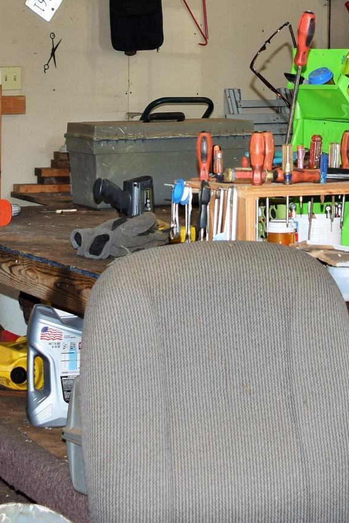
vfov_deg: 21.3
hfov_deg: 14.6
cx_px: 273
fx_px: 1352
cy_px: 23
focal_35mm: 93
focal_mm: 18
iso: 100
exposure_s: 1/60
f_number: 3.5
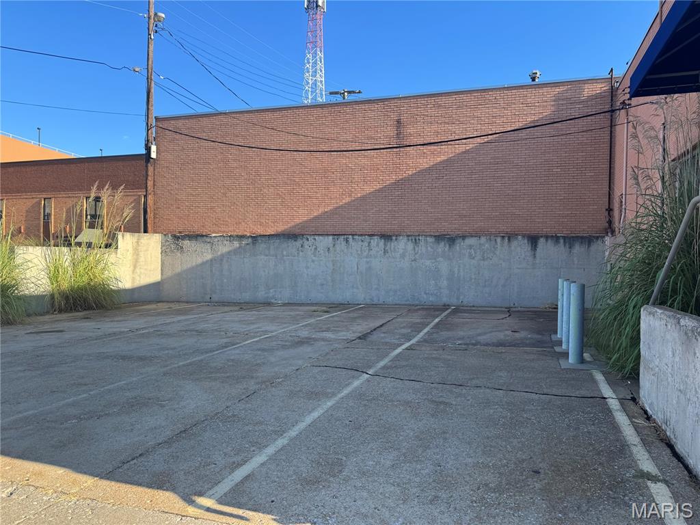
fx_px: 485
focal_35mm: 24
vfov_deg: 56.8
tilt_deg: -1.3
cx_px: 350
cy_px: 262
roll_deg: -1.3
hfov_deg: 71.6
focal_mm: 6.76
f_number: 1.78
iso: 80
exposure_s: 1/1366
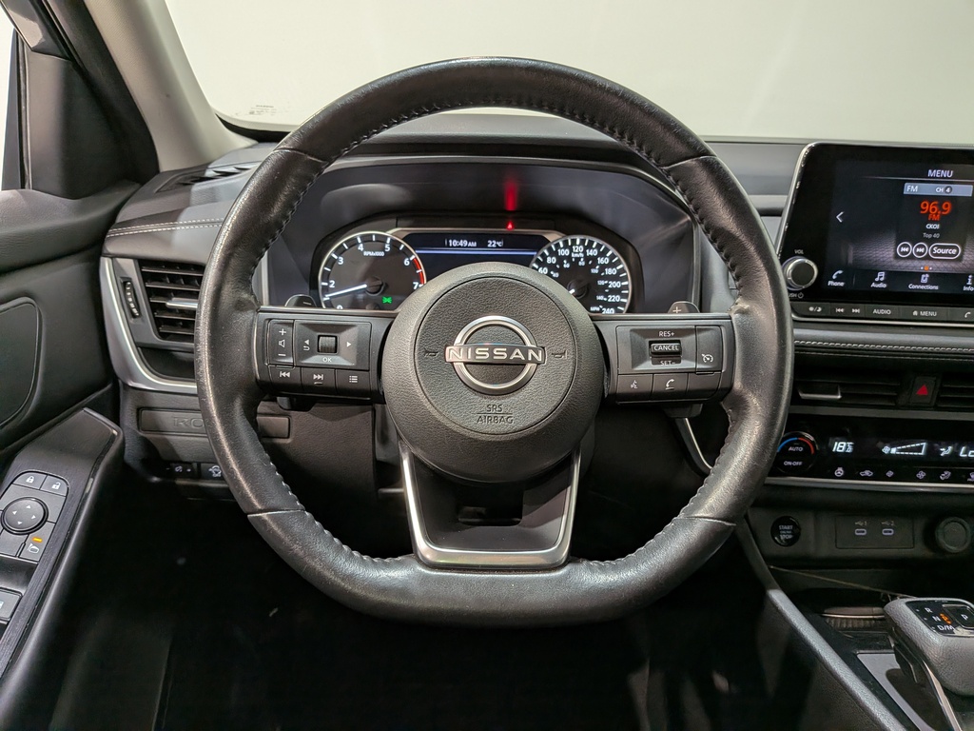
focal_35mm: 24
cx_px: 487
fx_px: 675
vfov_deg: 56.8
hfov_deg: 71.6
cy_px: 366
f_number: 1.7
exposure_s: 1/120
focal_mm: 4.53
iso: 200
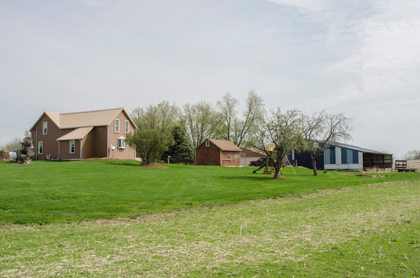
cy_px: 139
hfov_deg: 46.5
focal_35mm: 42
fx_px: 489
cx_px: 210
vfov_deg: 31.8
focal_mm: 28
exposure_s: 1/640
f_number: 13
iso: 400
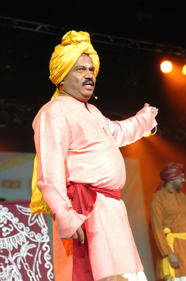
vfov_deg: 24.7
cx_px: 93
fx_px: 643
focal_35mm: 82
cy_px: 140
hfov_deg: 16.5
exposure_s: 1/100
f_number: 2.8
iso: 800
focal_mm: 55
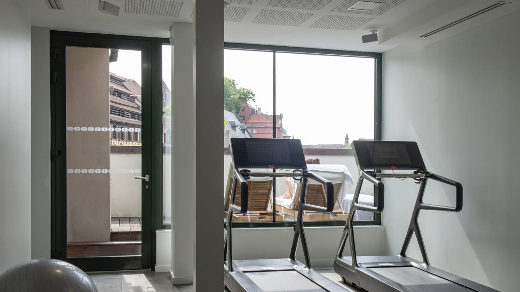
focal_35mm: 39
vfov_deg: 30.4
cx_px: 265
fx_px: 538
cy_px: 161
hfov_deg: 51.6
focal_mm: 34
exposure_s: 1/10
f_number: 16
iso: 125
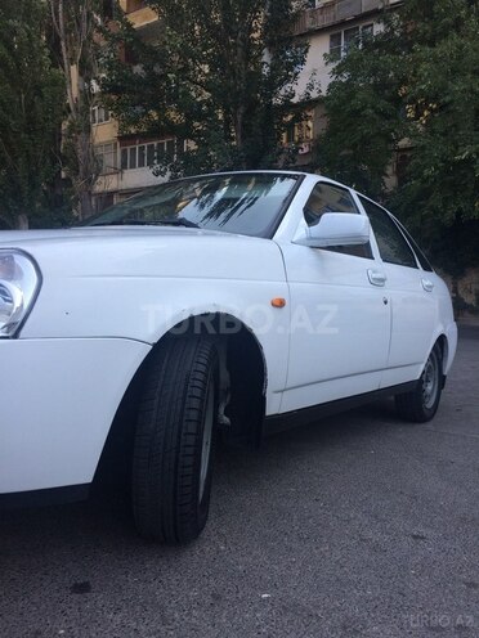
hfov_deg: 48.2
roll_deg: +0.5
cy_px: 319
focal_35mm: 29
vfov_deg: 61.7
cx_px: 240
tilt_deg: -2.5
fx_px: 535
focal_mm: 4.15
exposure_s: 1/414
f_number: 2.2
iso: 32
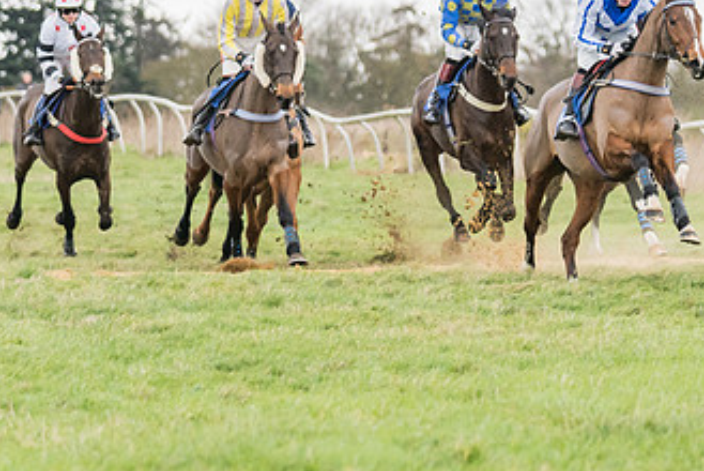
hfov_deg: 5.2
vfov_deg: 3.5
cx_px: 475
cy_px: 32
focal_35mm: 396
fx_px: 7751
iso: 800
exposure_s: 1/1000
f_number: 2.8
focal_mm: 112
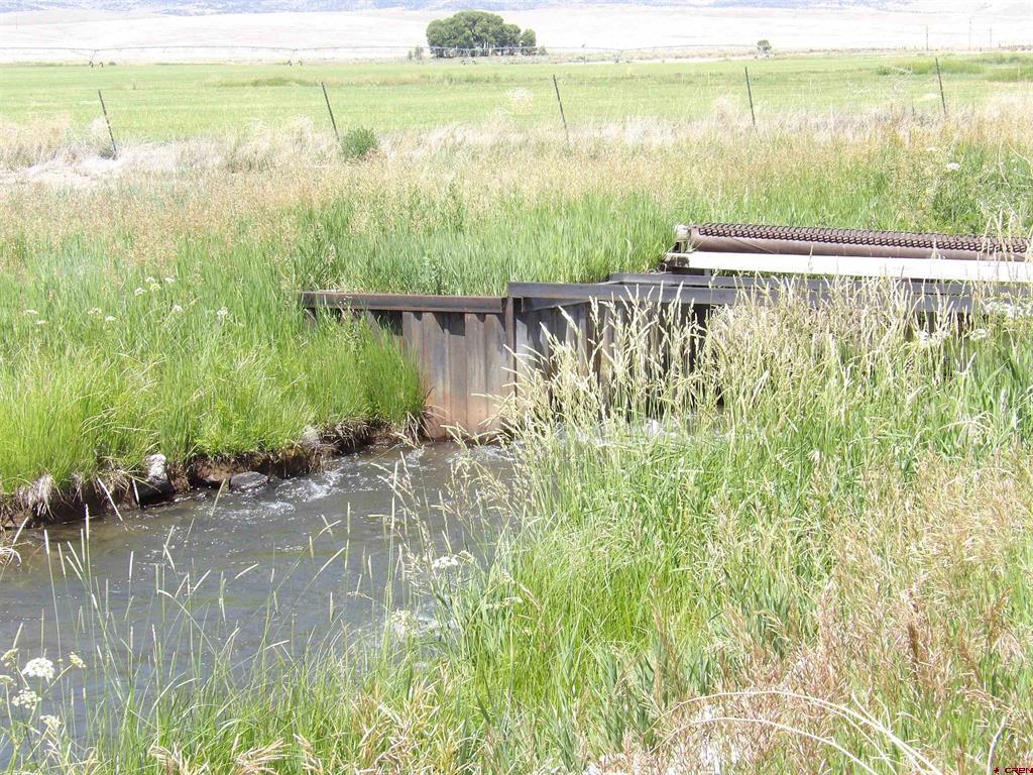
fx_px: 2537
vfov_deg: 17.4
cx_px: 516
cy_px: 388
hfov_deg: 23.0
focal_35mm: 85
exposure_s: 1/112
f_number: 7.2
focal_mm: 15.3
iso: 100
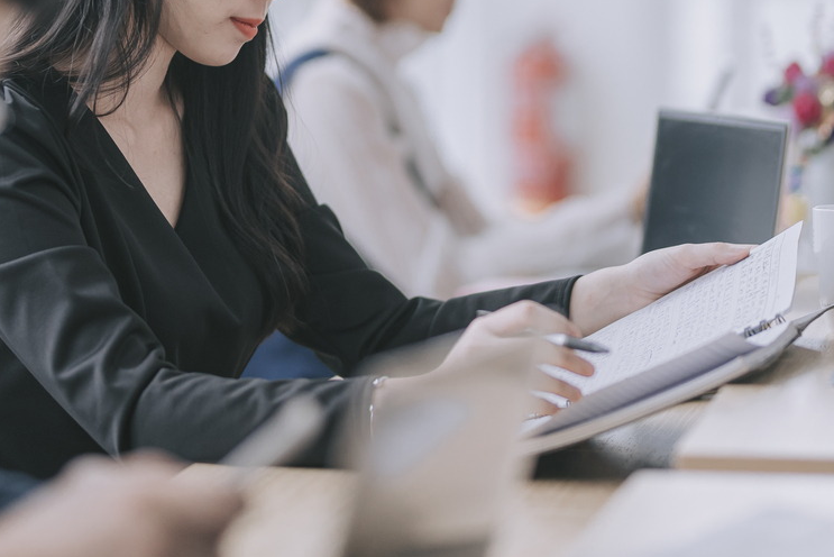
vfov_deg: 8.0
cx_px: 340
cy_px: 55
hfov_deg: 11.9
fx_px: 3986
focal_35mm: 172
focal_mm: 85
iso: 500
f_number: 1.6
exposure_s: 1/2500
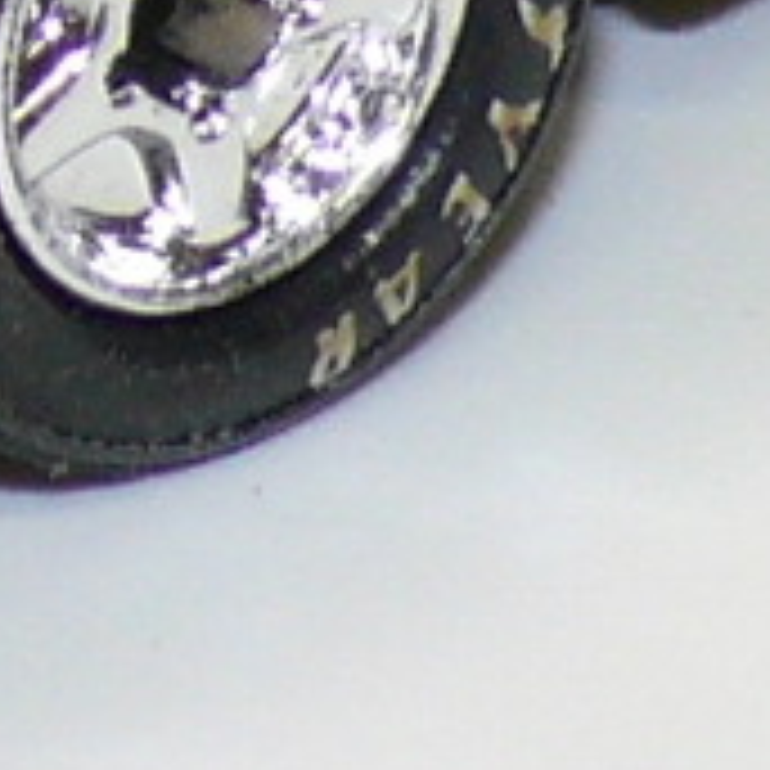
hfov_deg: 2.1
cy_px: -1220
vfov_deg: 2.0
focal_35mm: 852
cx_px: 423
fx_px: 21442
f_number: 4
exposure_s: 1/30
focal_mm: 13.6
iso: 100
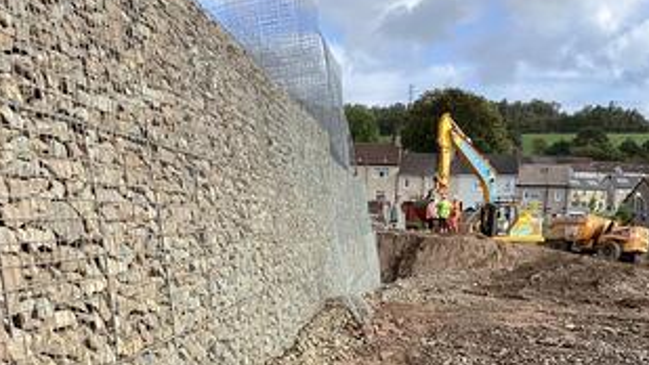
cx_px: 322
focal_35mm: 42
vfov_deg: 28.2
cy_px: 235
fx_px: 723
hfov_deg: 48.3
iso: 25
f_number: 2.4
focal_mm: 3.3
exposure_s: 1/503
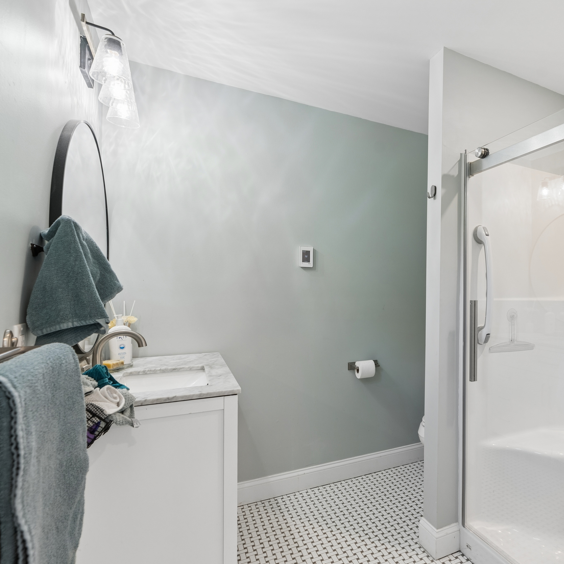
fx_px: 387
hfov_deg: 68.3
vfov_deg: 72.1
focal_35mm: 21
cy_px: 288
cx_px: 411
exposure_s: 1/15
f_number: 7.1
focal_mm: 16
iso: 320
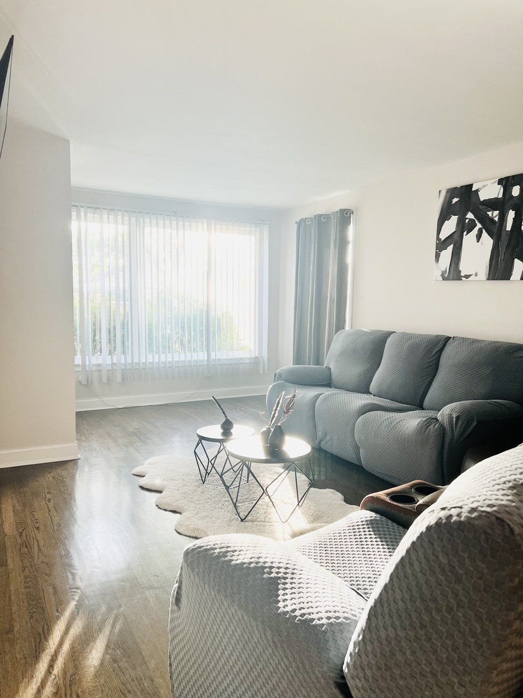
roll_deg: -0.5
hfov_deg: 53.1
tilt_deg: -6.1
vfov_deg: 67.3
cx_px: 262
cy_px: 349
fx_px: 524
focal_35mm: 26
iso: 64
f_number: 1.5
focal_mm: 5.7
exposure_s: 1/120
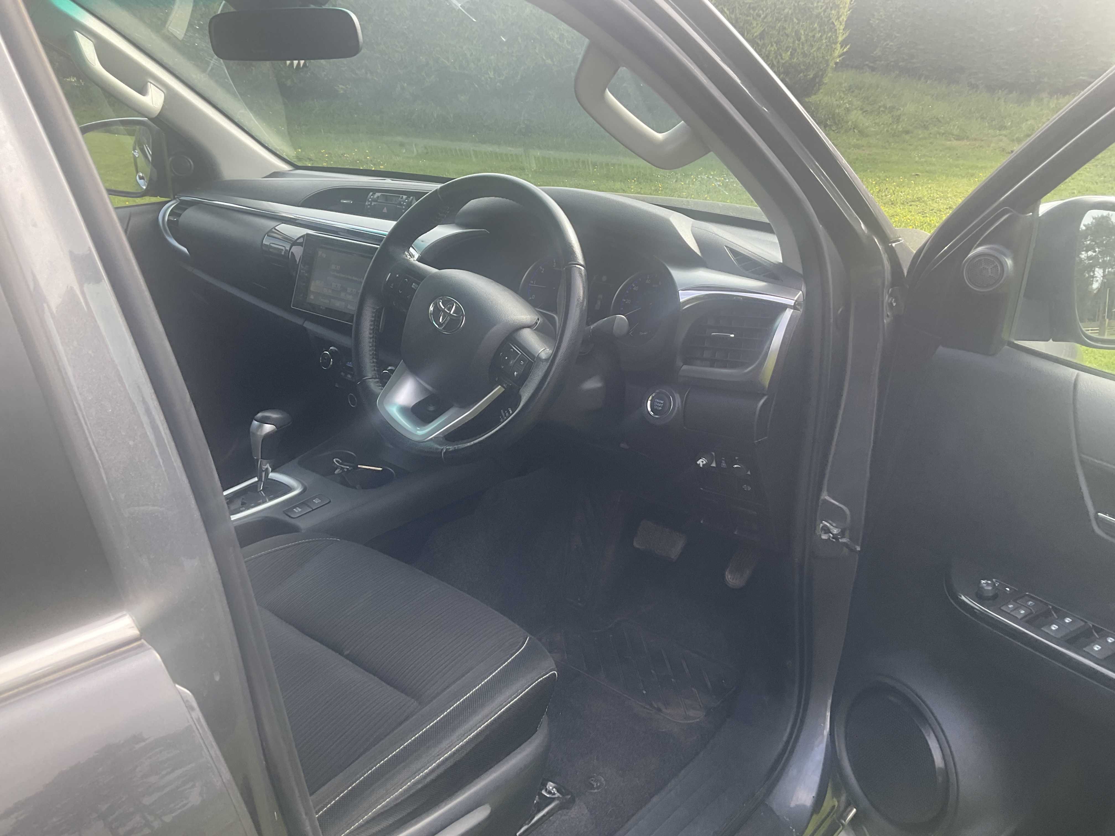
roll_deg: -1.1
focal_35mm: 29
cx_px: 558
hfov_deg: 61.7
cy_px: 418
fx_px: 934
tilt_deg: -20.4
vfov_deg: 48.2
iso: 16
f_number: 1.8
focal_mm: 3
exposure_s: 1/154
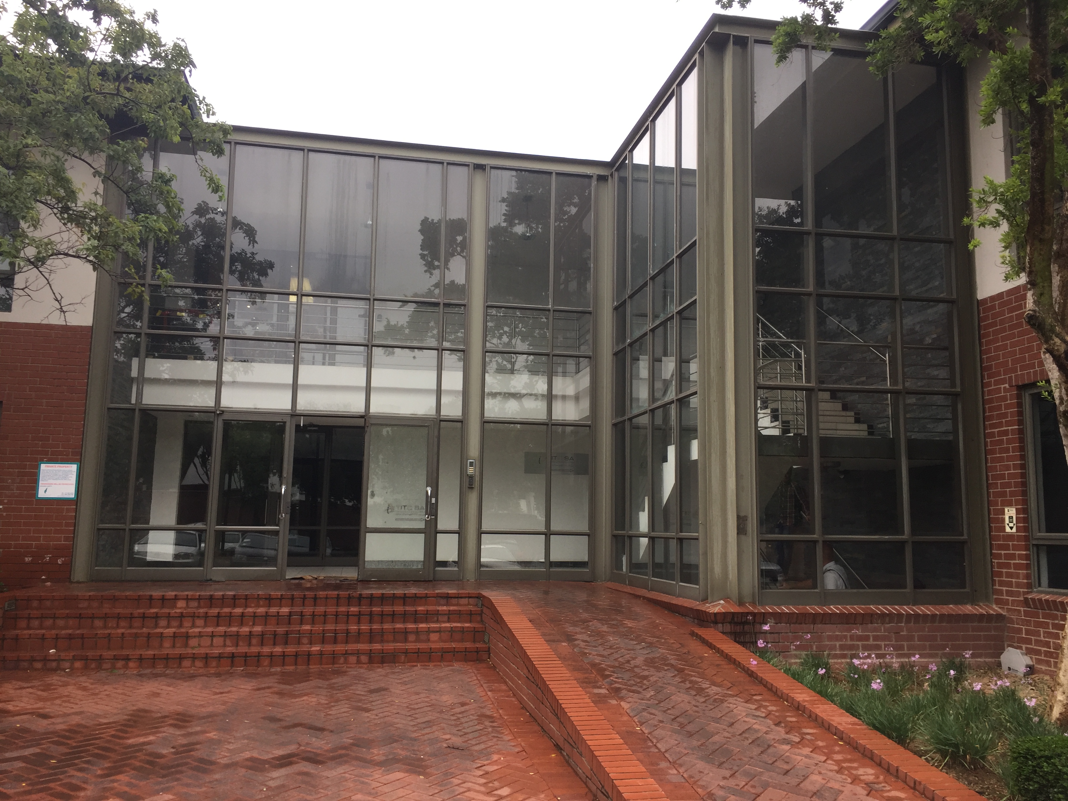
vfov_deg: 48.2
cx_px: 534
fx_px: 895
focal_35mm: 29
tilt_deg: +8.7
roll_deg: -0.2
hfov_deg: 61.7
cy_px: 400
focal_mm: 4.15
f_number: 2.2
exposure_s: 1/100
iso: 32
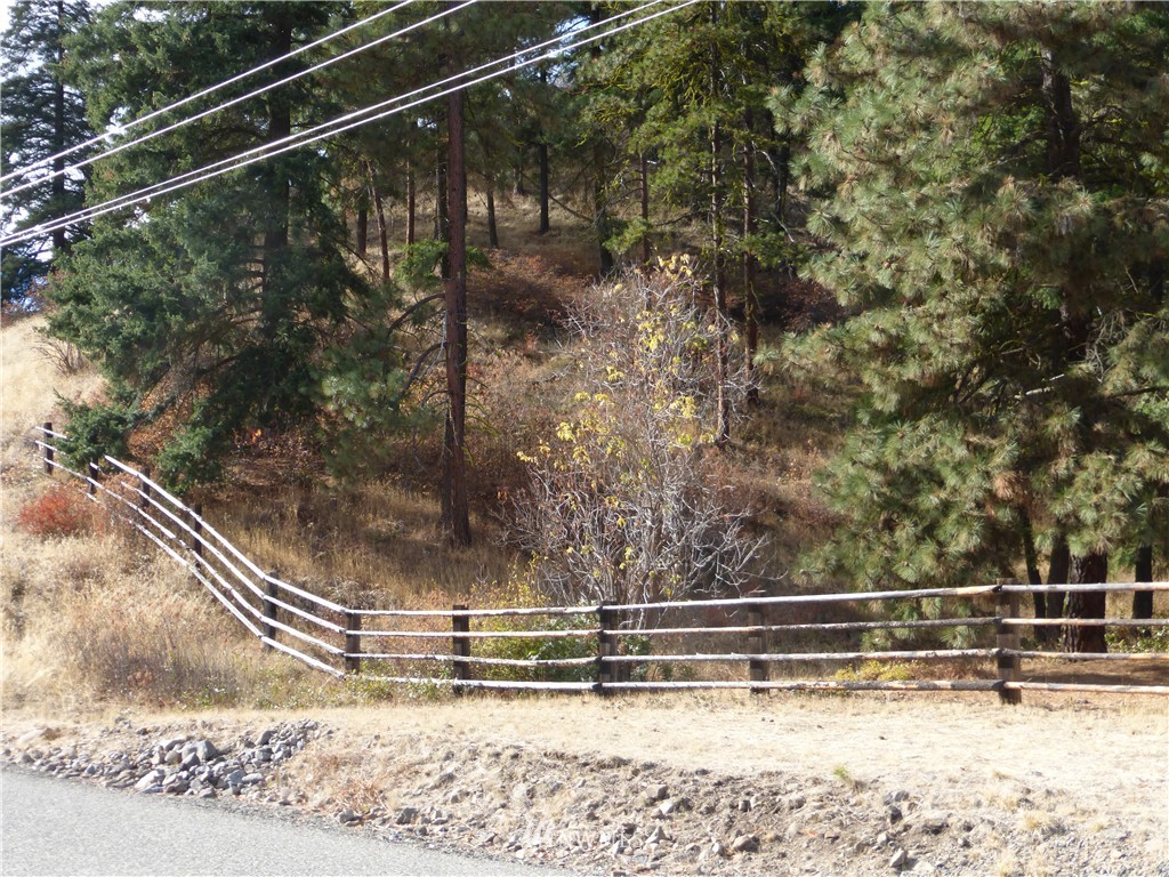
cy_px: 438
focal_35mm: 40
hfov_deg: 46.8
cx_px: 584
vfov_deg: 36.0
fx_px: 1351
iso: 100
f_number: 3.9
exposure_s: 1/200
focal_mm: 6.9
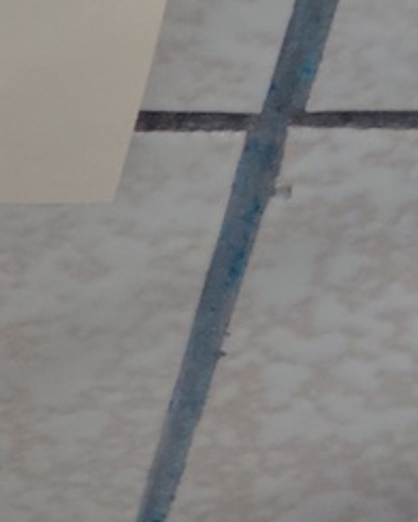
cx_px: -348
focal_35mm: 102
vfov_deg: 16.0
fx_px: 1577
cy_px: -418
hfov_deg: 13.5
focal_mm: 4.69
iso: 320
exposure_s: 1/25
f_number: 1.8
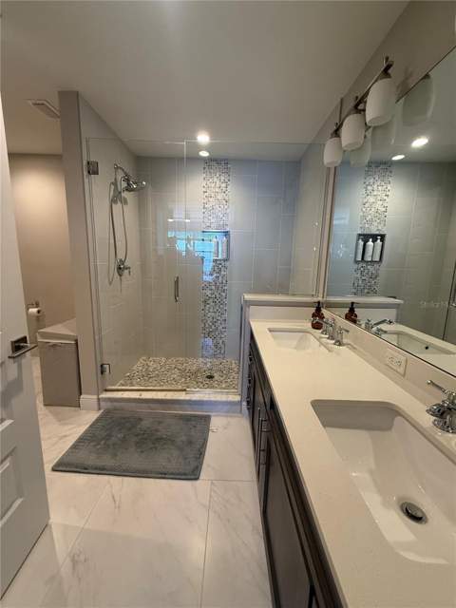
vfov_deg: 102.1
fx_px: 246
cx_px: 228
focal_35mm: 14
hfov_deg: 85.7
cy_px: 304
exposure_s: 1/120
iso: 320
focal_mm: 2.22
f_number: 2.2
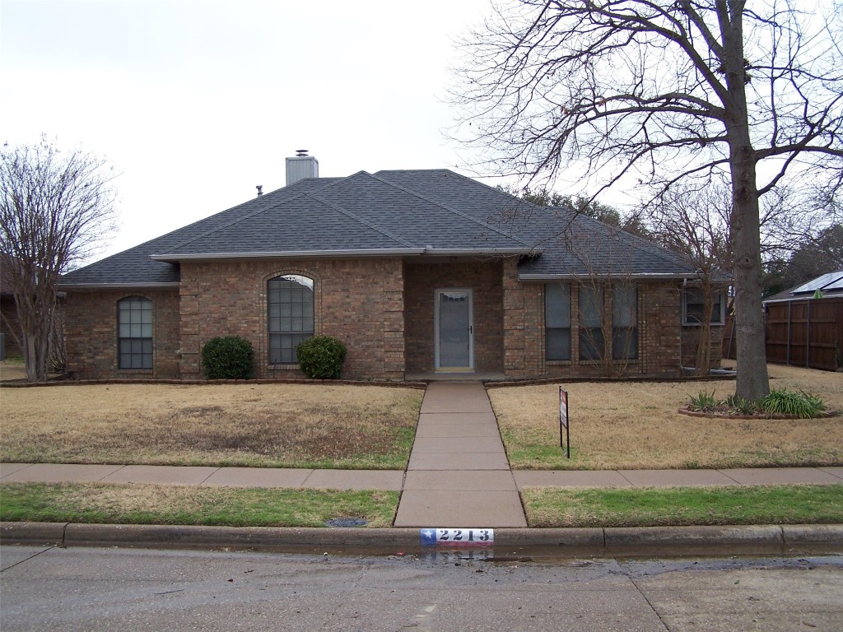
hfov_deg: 49.0
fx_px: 925
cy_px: 316
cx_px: 422
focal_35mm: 38
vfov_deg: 37.7
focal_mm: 6.3
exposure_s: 1/350
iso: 80
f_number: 2.8
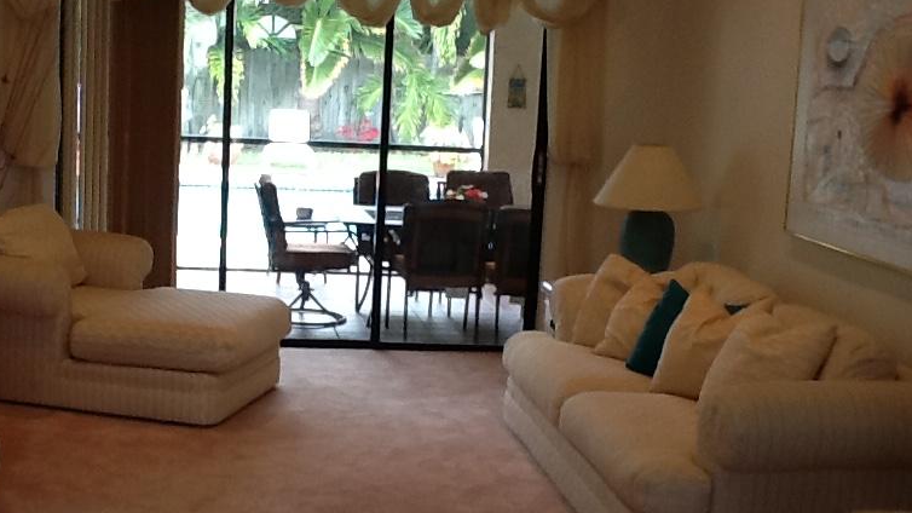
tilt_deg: -10.7
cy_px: 310
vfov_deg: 19.7
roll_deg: -1.9
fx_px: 1475
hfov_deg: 34.2
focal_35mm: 61
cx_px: 334
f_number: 2.4
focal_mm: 2.03
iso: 50
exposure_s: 1/30
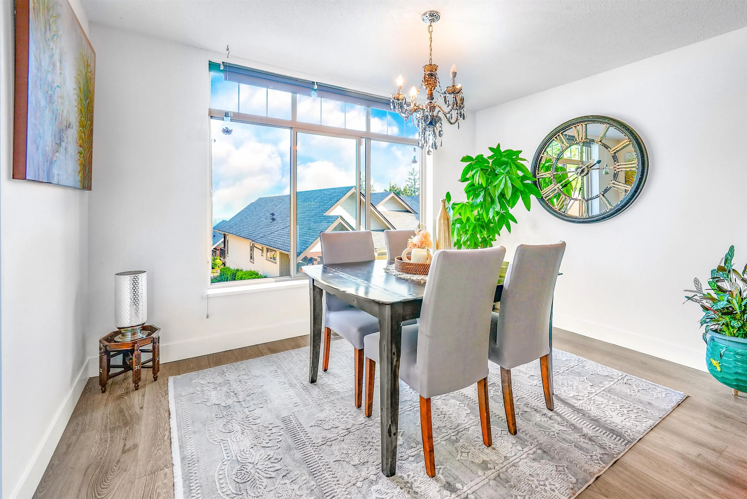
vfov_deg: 81.3
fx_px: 291
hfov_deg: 104.2
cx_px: 374
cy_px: 250
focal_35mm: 14
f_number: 10
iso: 250
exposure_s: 1/50
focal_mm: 14
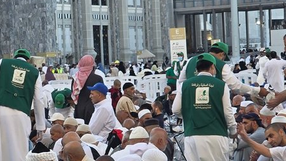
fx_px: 1531
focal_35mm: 202
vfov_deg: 6.0
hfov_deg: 10.6
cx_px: -6
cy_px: 122
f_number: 2.4
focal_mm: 7.9
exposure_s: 1/231
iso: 50
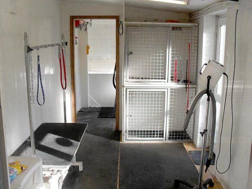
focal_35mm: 35
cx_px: 126
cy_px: 94
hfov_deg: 52.6
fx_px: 255
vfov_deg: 40.7
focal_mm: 6.3
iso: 100
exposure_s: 1/180
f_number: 3.2
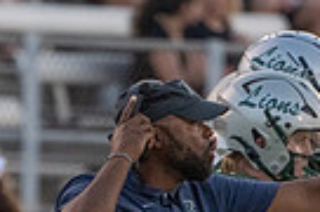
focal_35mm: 1712
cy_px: 409
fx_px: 15182
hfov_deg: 1.2
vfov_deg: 0.8
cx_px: 144
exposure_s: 1/1250
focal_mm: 400
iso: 4000
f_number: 5.6
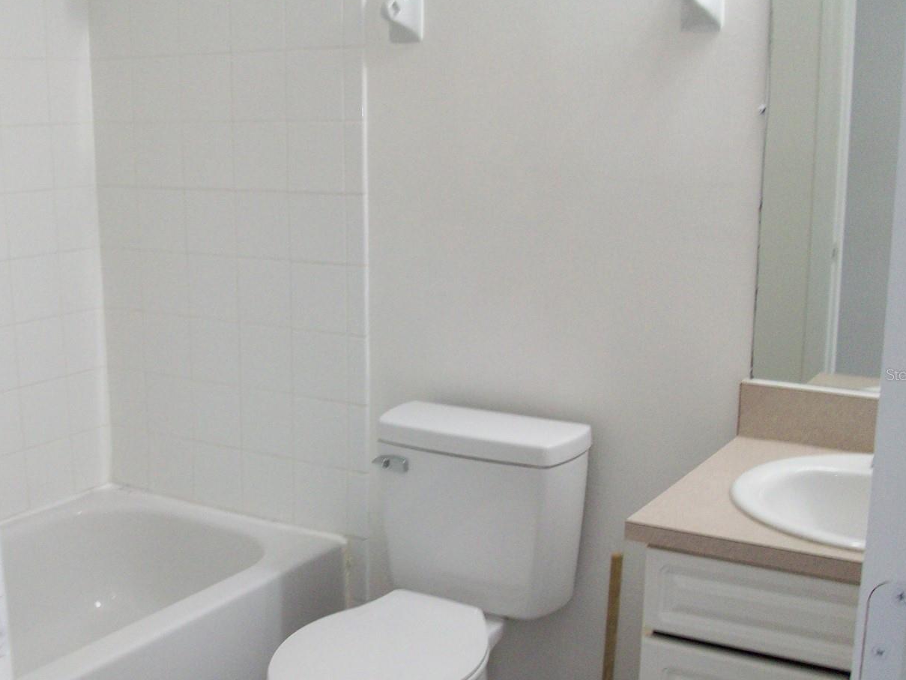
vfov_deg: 32.2
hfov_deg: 41.9
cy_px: 374
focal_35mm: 45
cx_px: 357
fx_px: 1178
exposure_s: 1/74.3
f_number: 2.8
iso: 160
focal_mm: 5.7
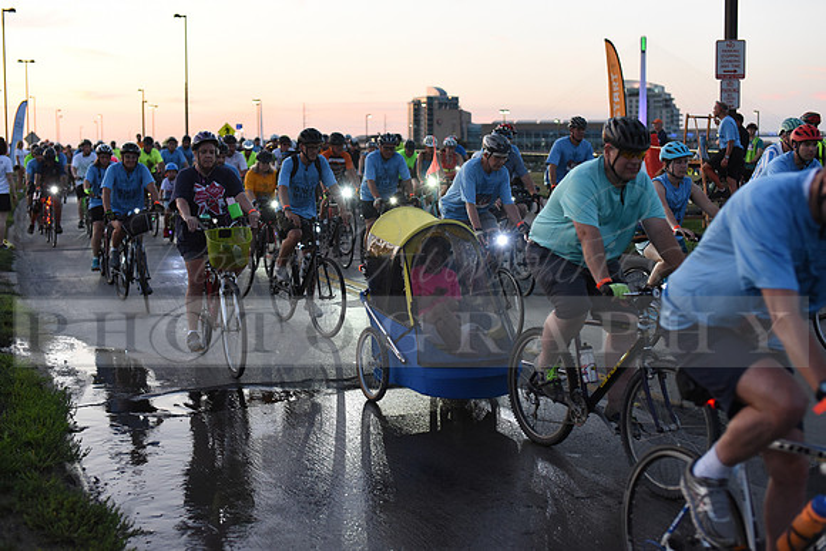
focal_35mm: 50
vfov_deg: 27.0
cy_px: 276
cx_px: 413
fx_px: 1147
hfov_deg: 39.6
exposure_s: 1/400
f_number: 2.8
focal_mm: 50
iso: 2500
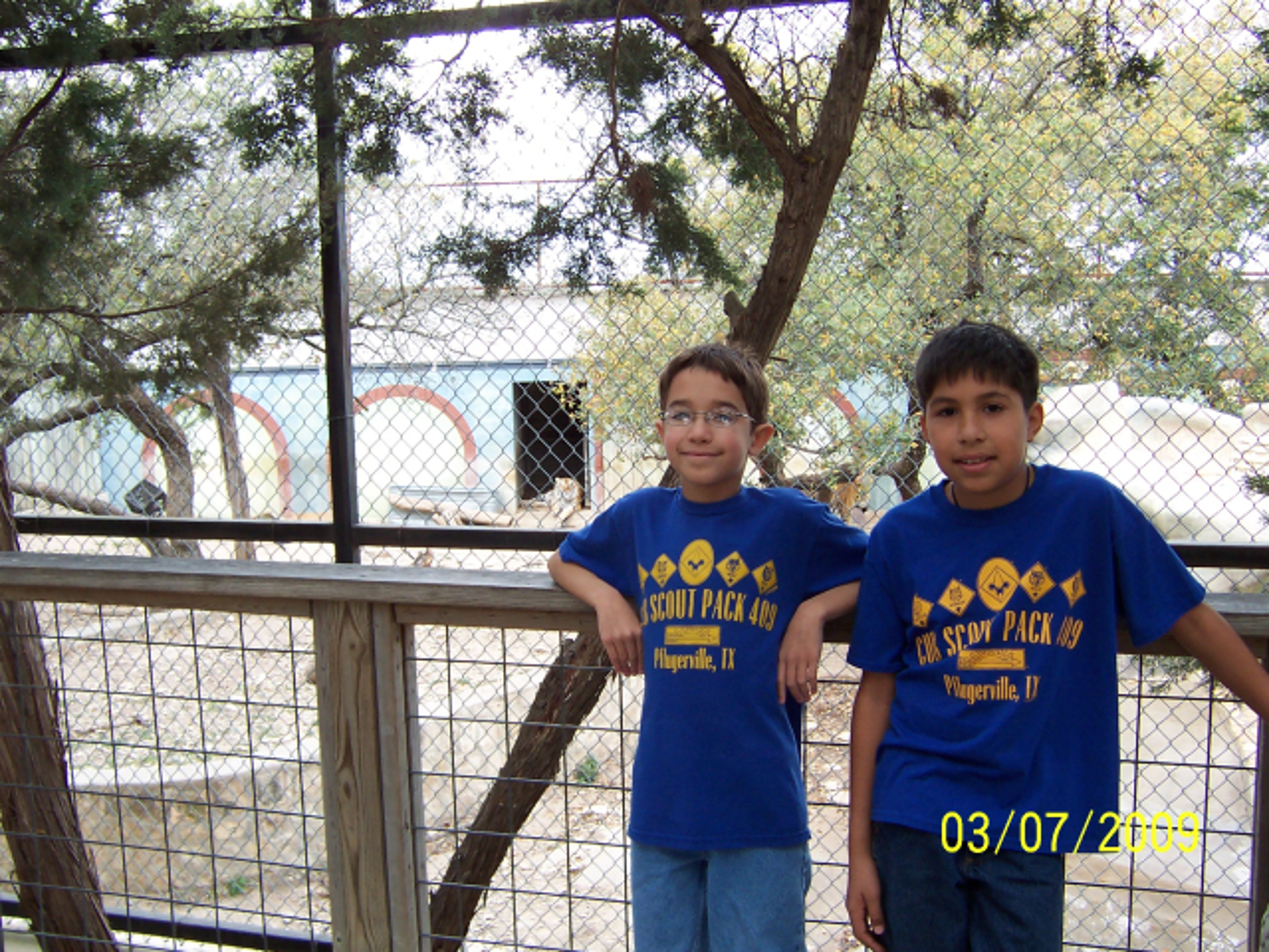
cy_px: 476
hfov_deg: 51.4
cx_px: 634
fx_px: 1320
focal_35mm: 36
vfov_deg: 39.7
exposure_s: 1/125
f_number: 3.4
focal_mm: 5.6
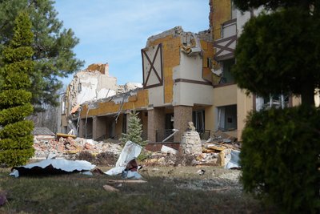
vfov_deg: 31.2
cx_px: 160
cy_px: 107
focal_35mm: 43
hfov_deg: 45.4
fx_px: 382
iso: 320
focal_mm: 43
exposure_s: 1/320
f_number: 2.8
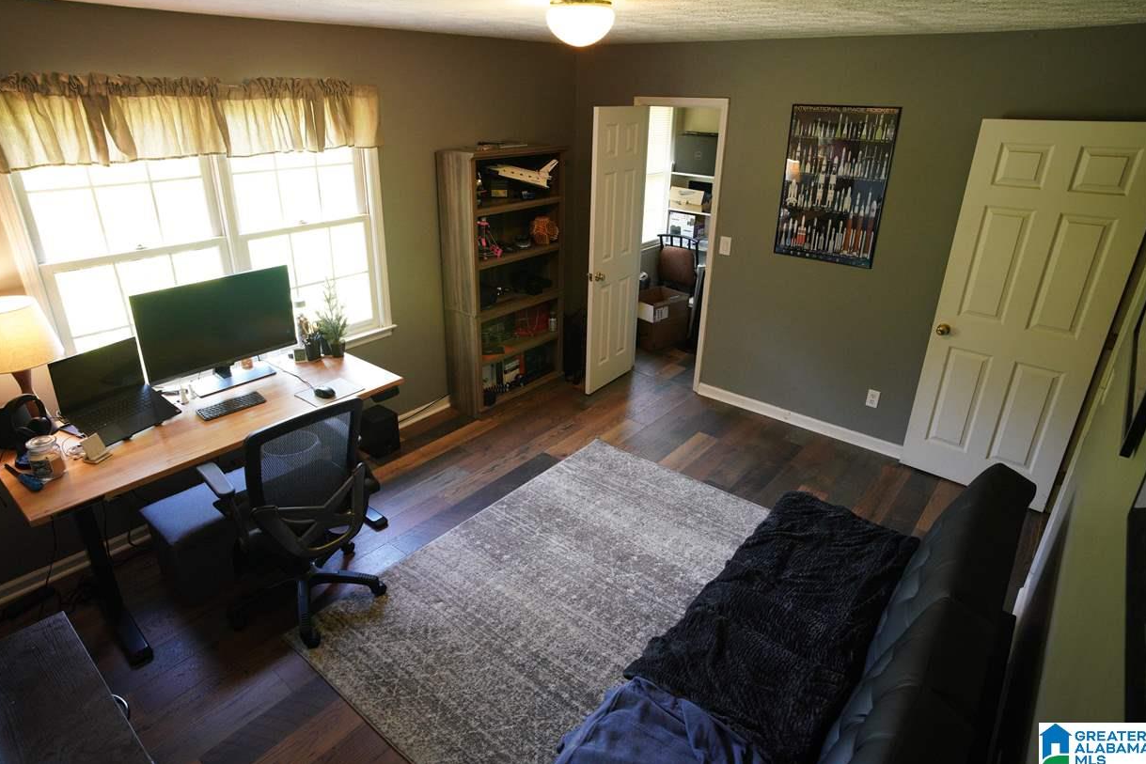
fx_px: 669
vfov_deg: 59.5
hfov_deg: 81.2
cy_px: 365
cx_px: 550
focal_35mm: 21
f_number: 5.6
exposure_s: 1/50
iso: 3200
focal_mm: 20
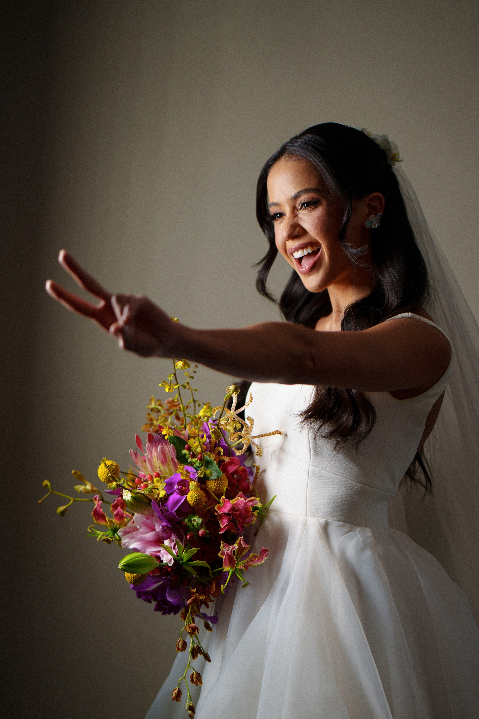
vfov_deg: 19.8
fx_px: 2055
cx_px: 287
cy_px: 430
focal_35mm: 103
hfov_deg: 13.3
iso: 125
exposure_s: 1/320
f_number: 1.8
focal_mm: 85
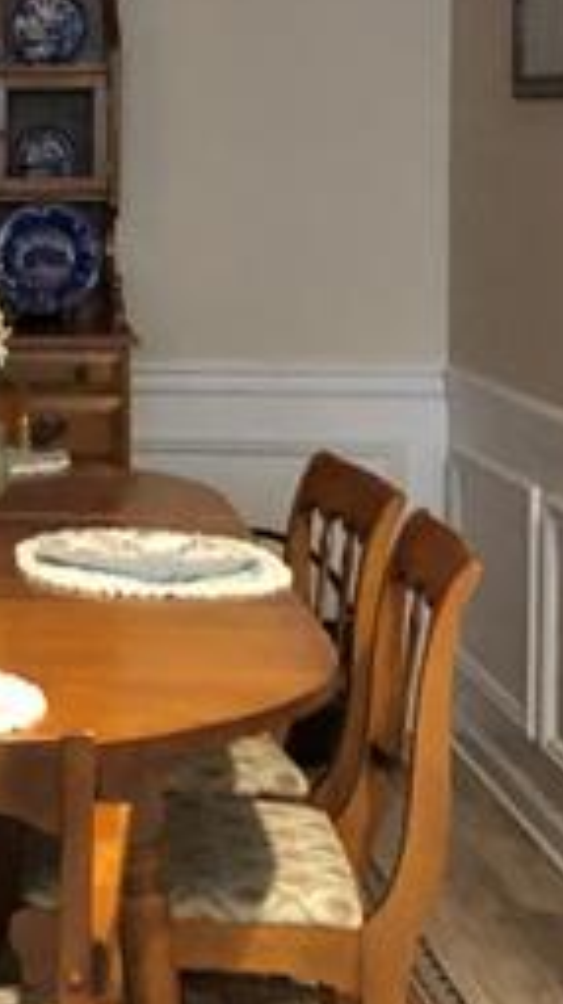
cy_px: 161
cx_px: -272
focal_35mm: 92
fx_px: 2447
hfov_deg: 12.5
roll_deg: +1.0
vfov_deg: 22.8
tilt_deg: -0.7
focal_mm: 3.99
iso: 100
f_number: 1.8
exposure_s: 1/4
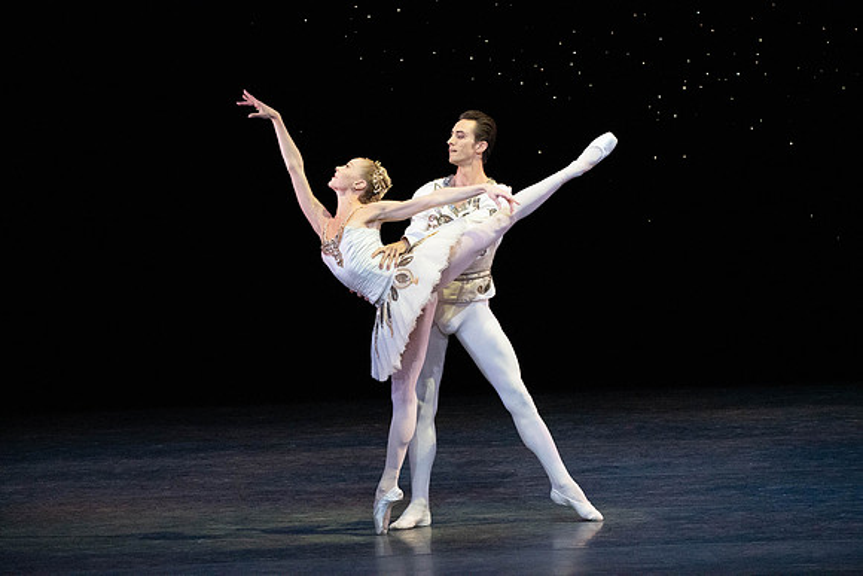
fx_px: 8200
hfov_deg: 6.0
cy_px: 288
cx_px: 432
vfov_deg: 4.0
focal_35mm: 342
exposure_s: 1/400
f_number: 11
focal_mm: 342
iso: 20000
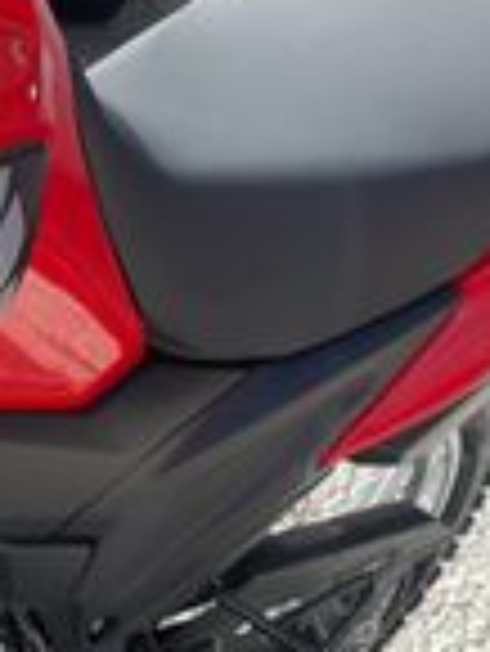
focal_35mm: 81
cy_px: 513
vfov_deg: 23.8
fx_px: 1527
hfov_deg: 16.1
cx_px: -315
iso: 32
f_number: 1.6
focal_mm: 5.1
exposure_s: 1/874
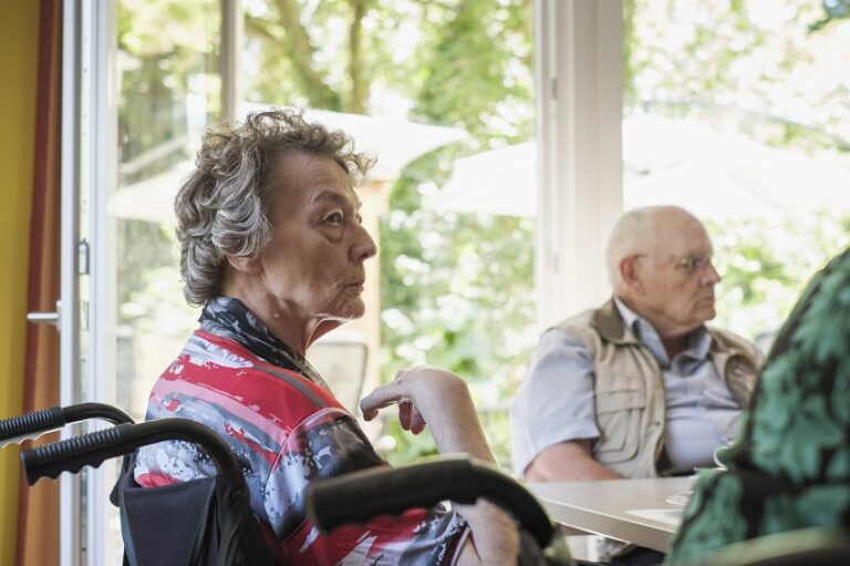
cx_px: 425
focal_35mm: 53
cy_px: 283
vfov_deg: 25.5
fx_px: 1251
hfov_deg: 37.5
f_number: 2.8
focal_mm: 35
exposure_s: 1/125
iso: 800
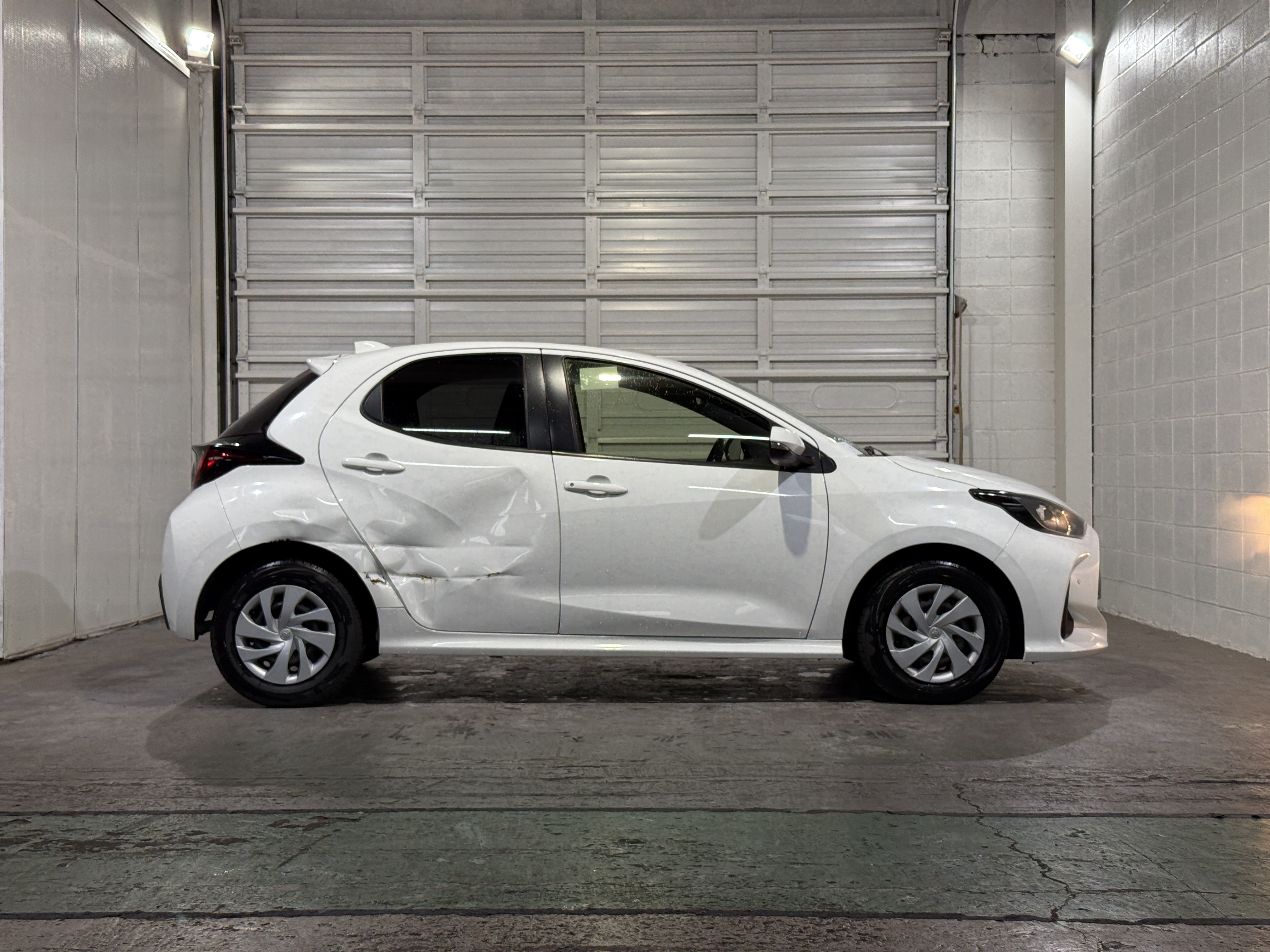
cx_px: 635
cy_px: 476
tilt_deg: -0.3
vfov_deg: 30.3
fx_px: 1761
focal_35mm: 48
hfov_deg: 39.7
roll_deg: -0.1
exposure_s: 1/120
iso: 80
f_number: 1.78
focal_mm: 6.76
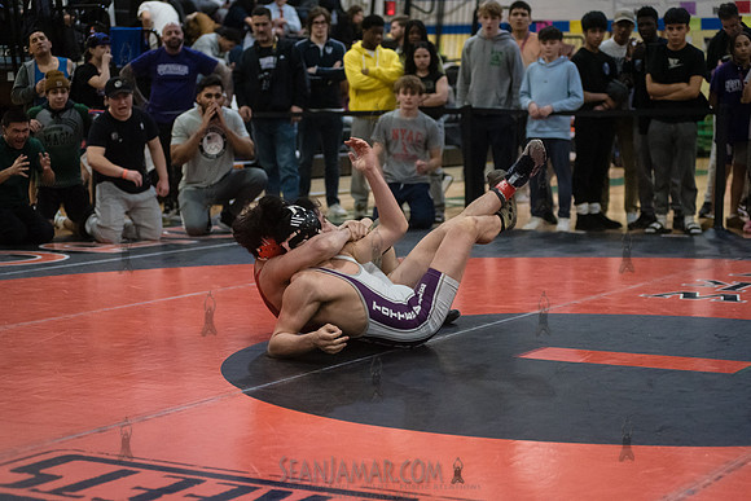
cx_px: 376
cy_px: 250
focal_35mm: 80
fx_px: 1669
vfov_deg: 17.1
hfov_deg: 25.4
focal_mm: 80
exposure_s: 1/500
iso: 8000
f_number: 3.5
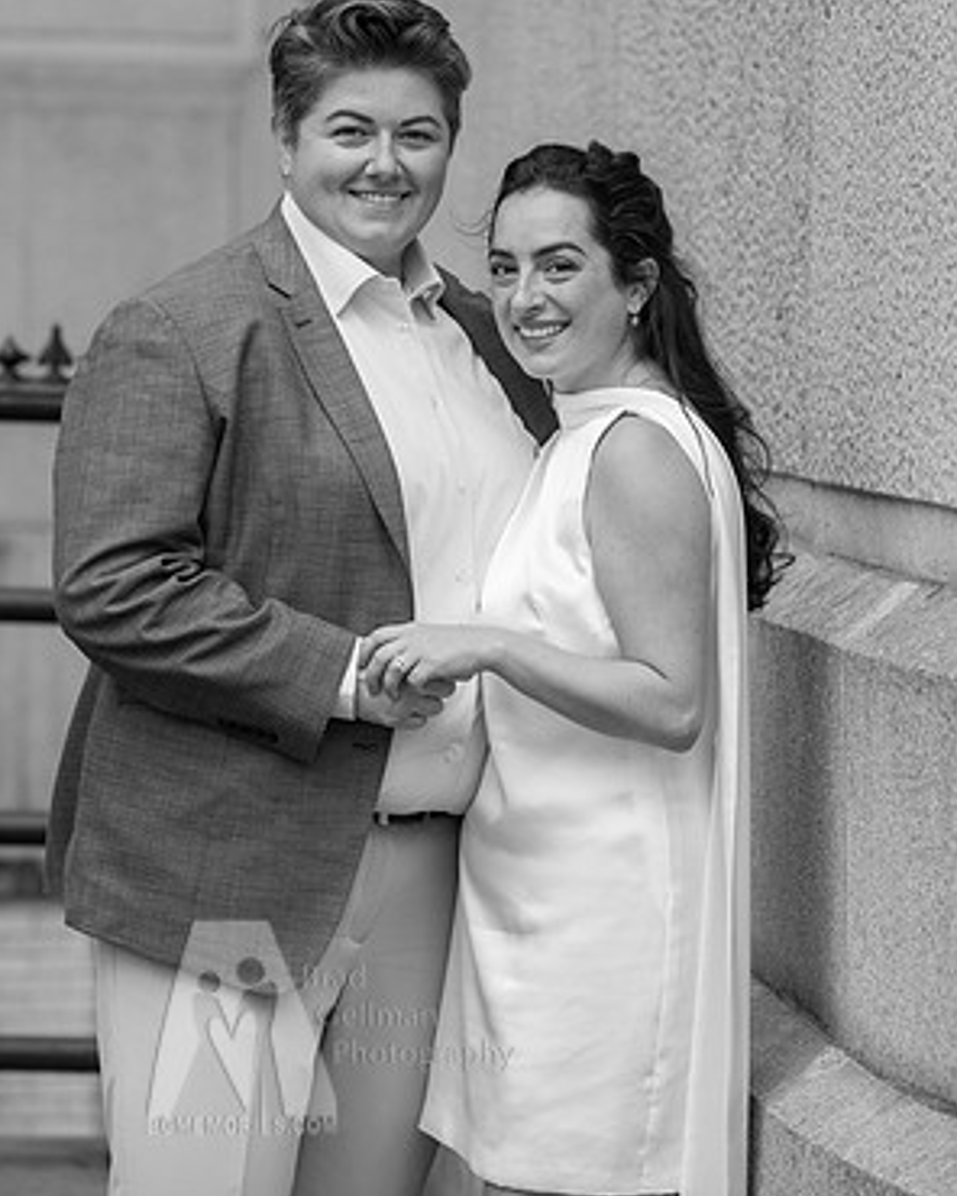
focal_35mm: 171
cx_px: 475
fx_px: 6054
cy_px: 482
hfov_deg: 9.0
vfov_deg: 11.3
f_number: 5
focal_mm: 150
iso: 800
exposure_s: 1/320
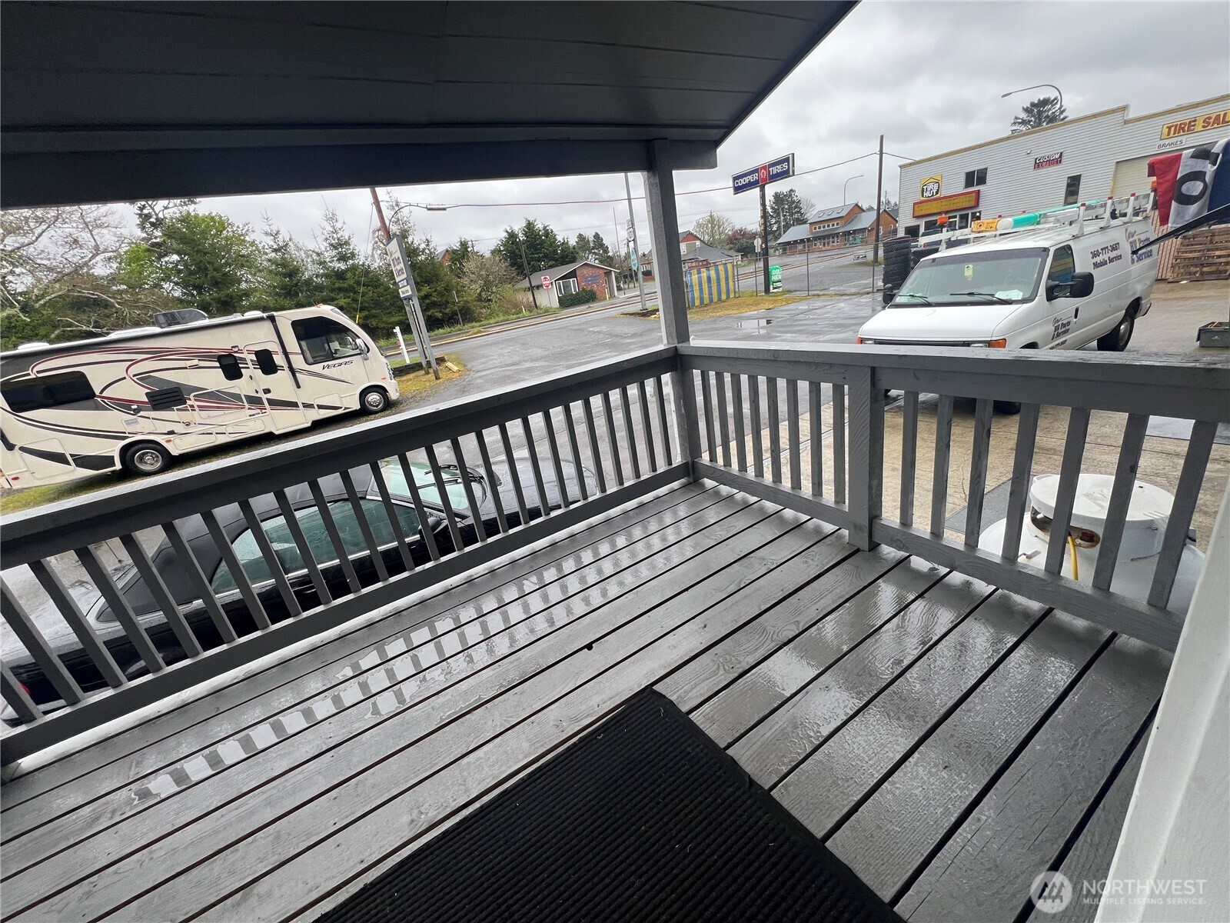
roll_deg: +10.2
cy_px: 462
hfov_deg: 106.2
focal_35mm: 13
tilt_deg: -20.6
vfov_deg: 89.9
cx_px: 615
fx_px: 462
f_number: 1.8
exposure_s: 1/120
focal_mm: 1.57
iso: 64
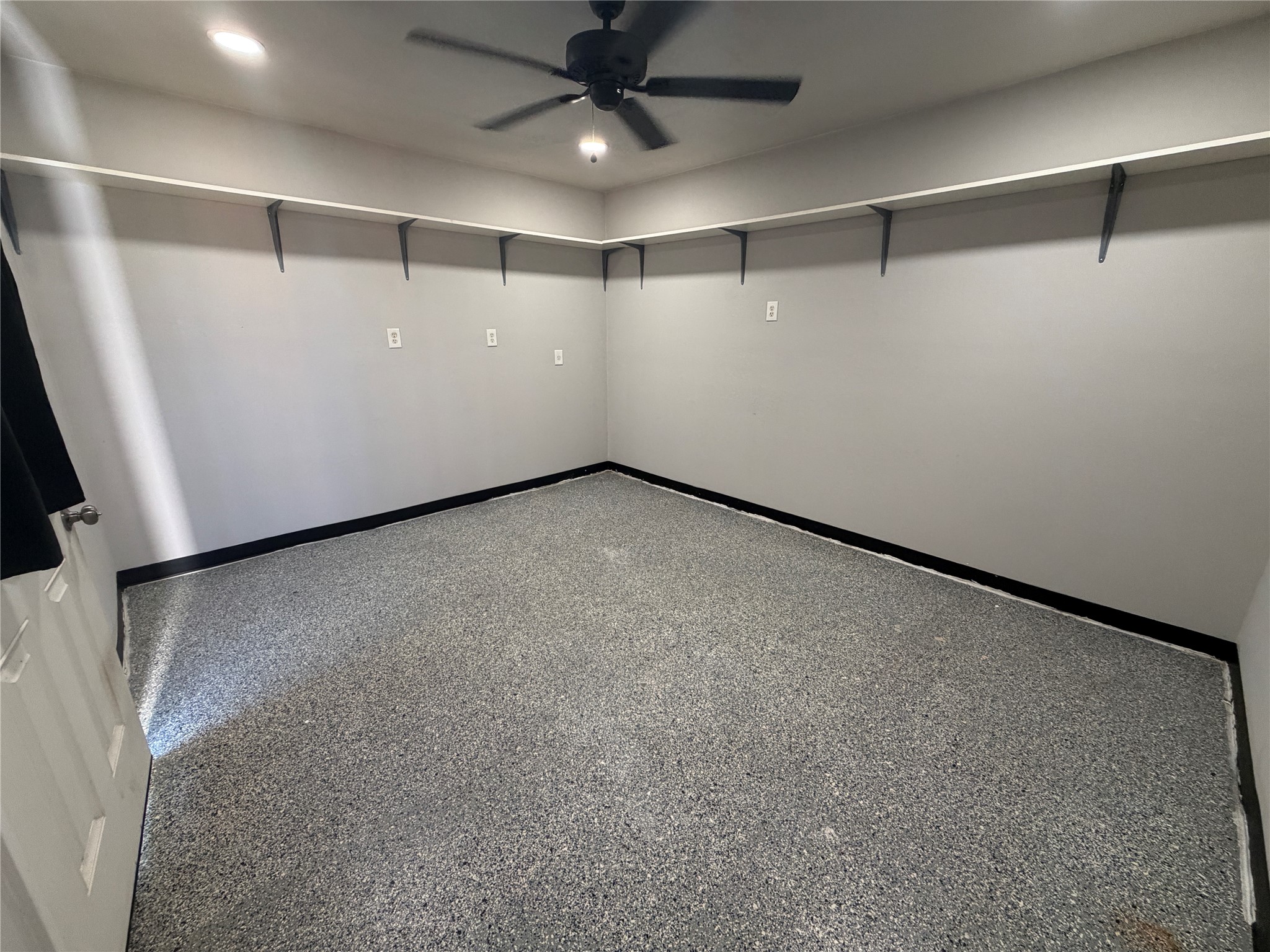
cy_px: 476
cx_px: 635
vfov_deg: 85.7
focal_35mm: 14
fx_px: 514
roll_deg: +0.5
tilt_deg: -16.3
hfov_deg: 102.1
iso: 250
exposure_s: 1/60
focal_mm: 2.22
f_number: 2.2
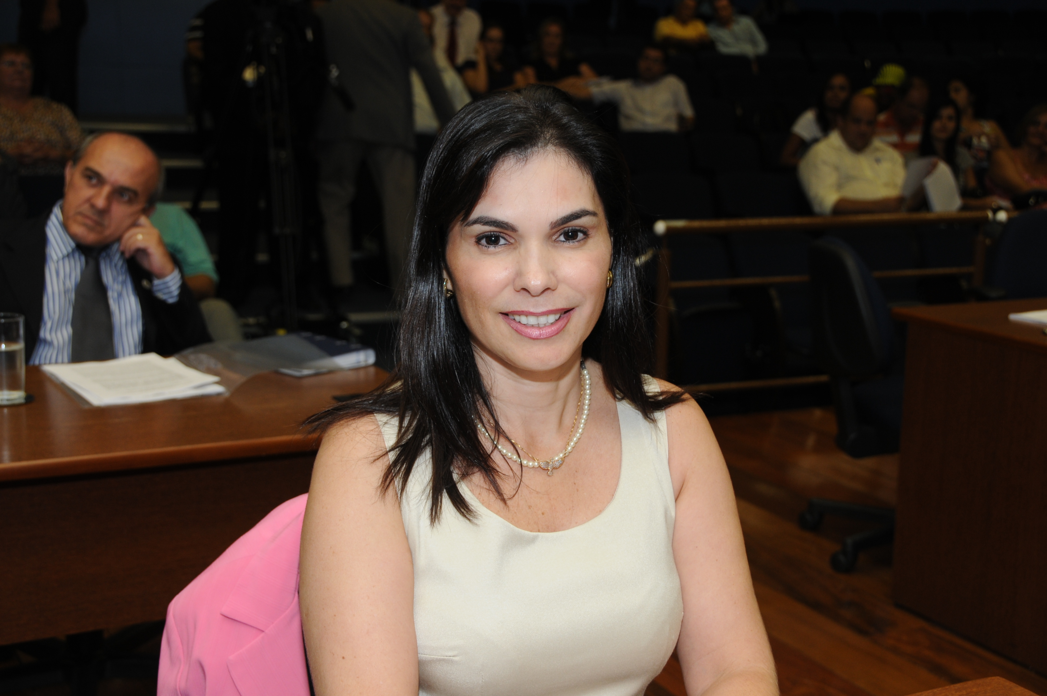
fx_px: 1525
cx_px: 524
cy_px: 348
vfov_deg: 25.7
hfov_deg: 37.9
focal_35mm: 52
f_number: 5
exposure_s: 1/60
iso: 320
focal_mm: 35
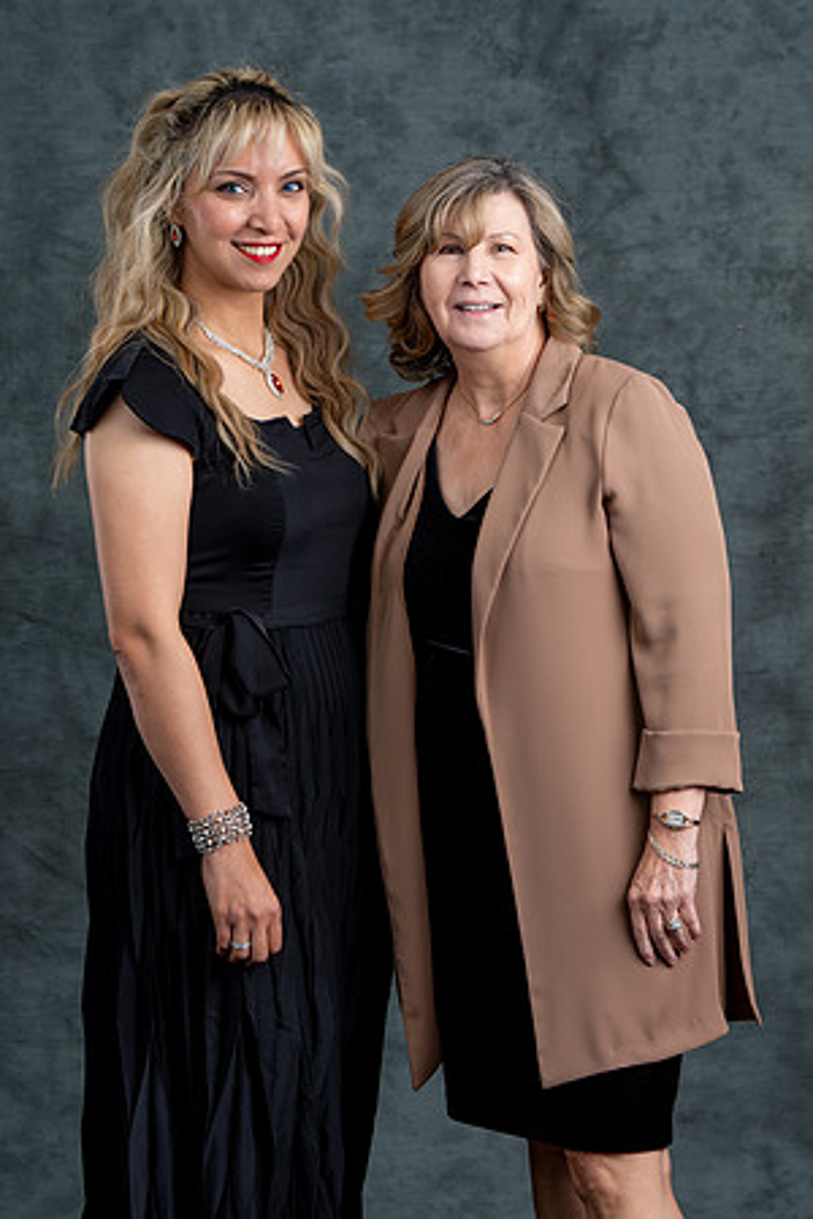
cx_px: 406
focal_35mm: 110
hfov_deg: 12.5
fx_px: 3726
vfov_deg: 18.6
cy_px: 610
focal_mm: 110
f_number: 8
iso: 100
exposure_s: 1/125
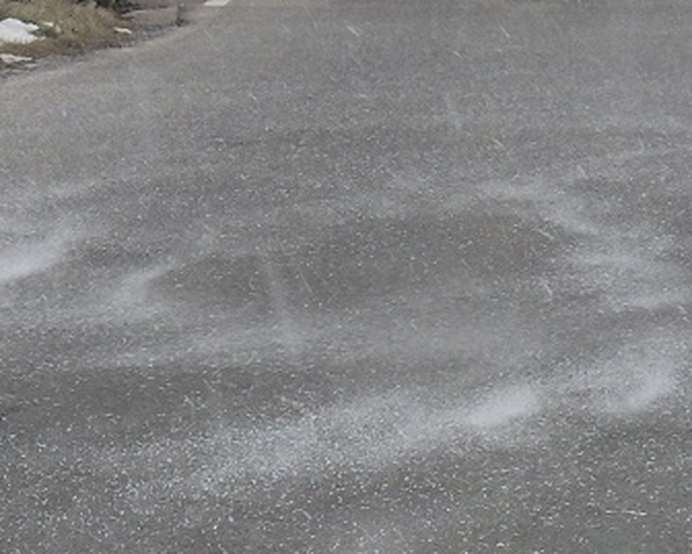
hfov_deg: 4.5
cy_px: 529
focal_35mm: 429
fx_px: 8789
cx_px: 548
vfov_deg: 3.6
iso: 250
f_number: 5.5
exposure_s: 1/160
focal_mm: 27.5
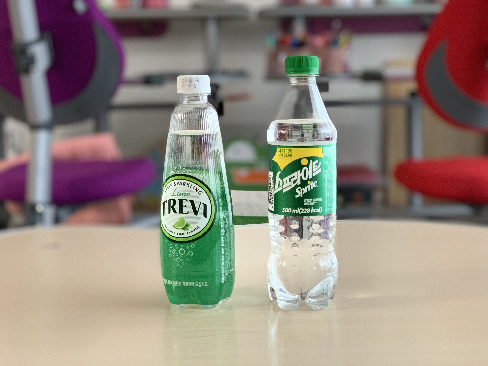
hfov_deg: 36.8
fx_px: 733
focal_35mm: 52
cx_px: 244
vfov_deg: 28.0
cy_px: 183
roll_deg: +0.0
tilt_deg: -7.5
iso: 320
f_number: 2.4
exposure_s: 1/40
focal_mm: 6
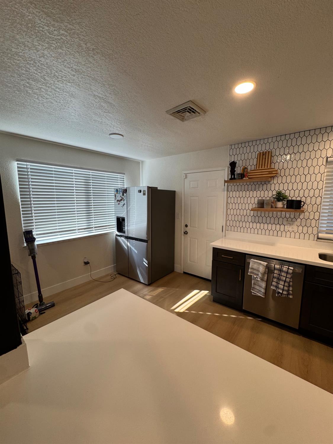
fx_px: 180
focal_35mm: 14
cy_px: 222
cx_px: 166
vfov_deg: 102.1
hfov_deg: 85.7
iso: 125
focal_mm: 2.22
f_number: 2.2
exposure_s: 1/120
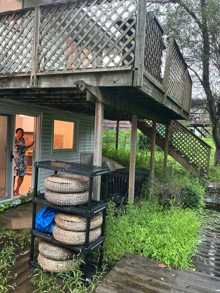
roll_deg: -1.6
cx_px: 110
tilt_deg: -2.0
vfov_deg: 61.7
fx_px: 246
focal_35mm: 29
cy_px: 146
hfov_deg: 48.2
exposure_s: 1/30
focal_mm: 3
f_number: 1.8
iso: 250
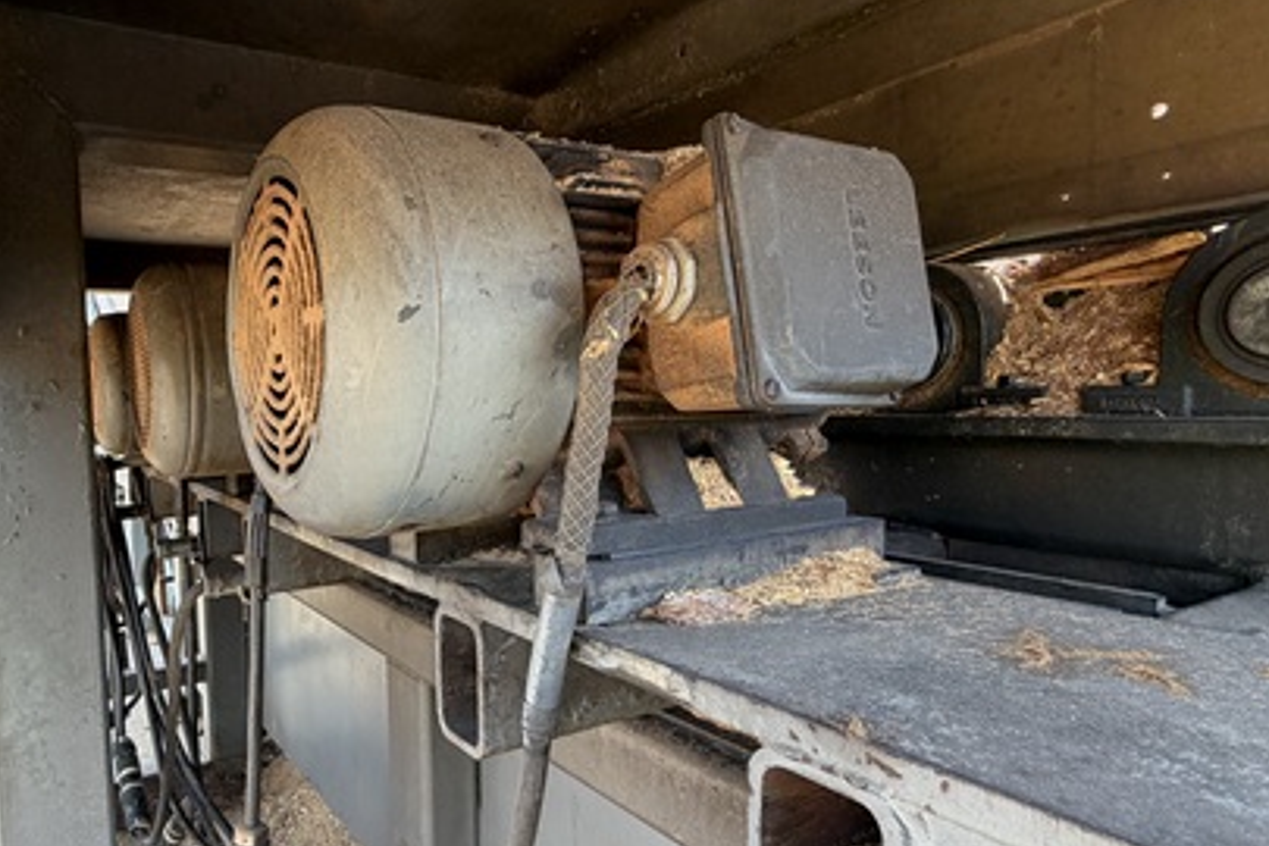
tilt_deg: -3.5
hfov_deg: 74.3
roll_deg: +1.2
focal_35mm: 23
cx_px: 448
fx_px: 811
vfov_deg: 55.0
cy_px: 457
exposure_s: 1/121
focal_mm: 2.22
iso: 64
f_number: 2.2
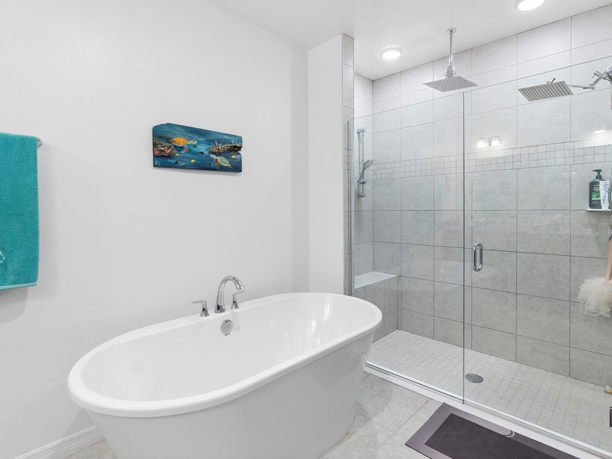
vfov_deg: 71.6
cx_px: 309
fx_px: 318
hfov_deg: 87.8
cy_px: 222
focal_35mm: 18
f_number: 8
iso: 800
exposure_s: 1/6
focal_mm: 16
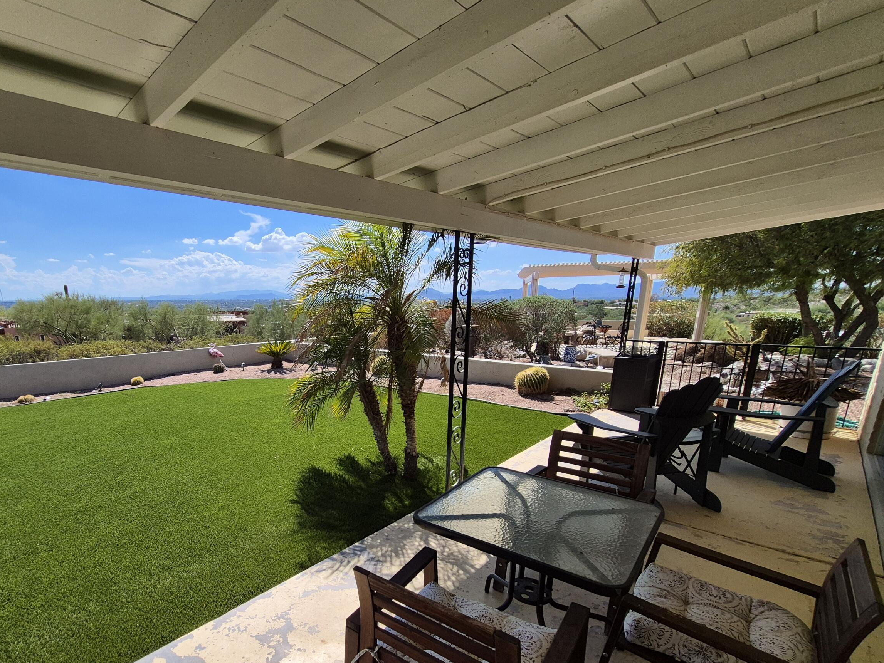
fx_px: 434
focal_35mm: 17
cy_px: 429
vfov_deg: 73.0
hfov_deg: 89.3
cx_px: 334
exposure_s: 1/2640
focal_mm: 1.74
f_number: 2.2
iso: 50
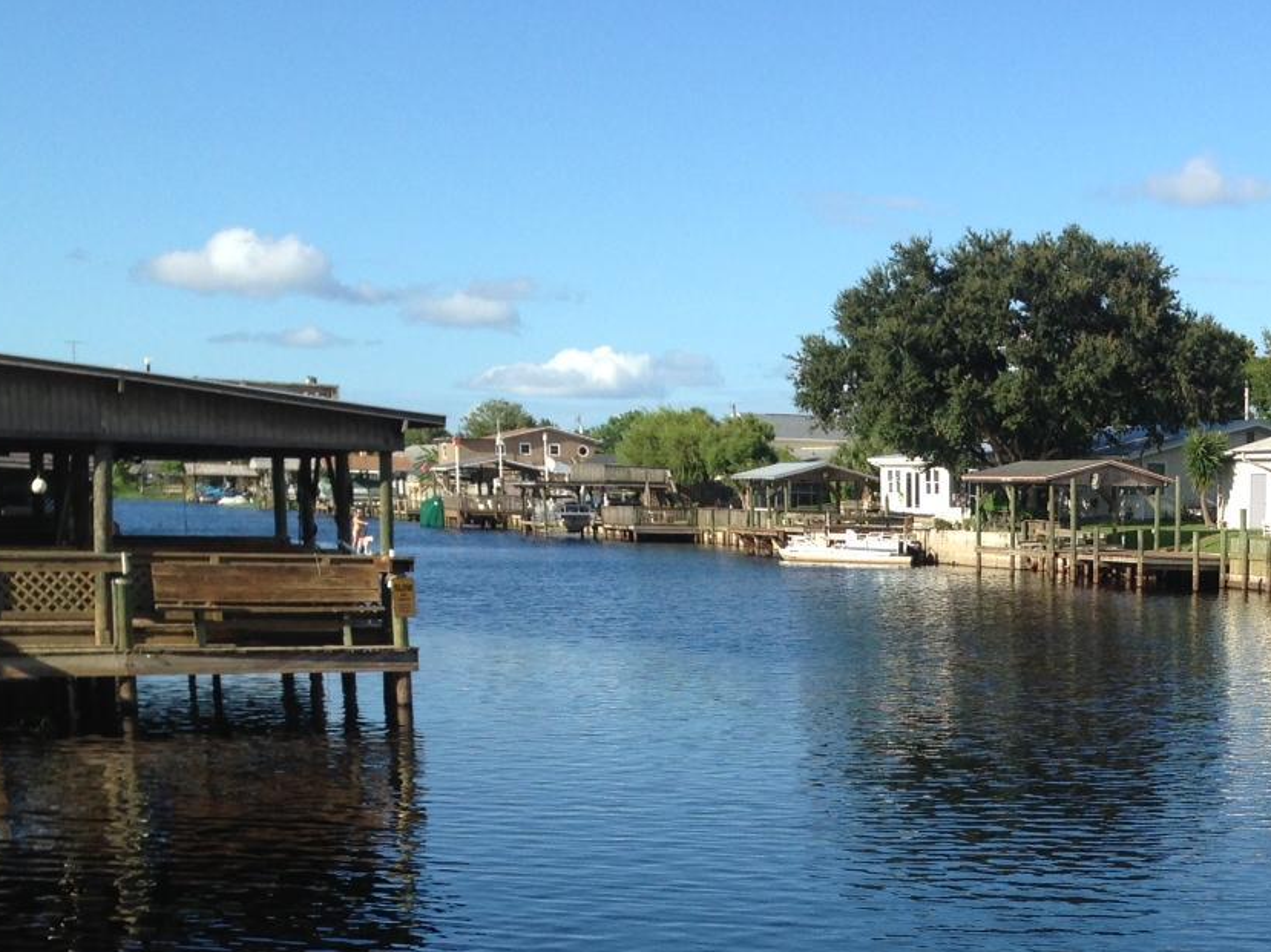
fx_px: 2386
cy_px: 934
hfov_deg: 28.8
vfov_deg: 21.8
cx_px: 1107
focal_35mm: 65
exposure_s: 1/1004
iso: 50
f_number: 2.4
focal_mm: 4.13
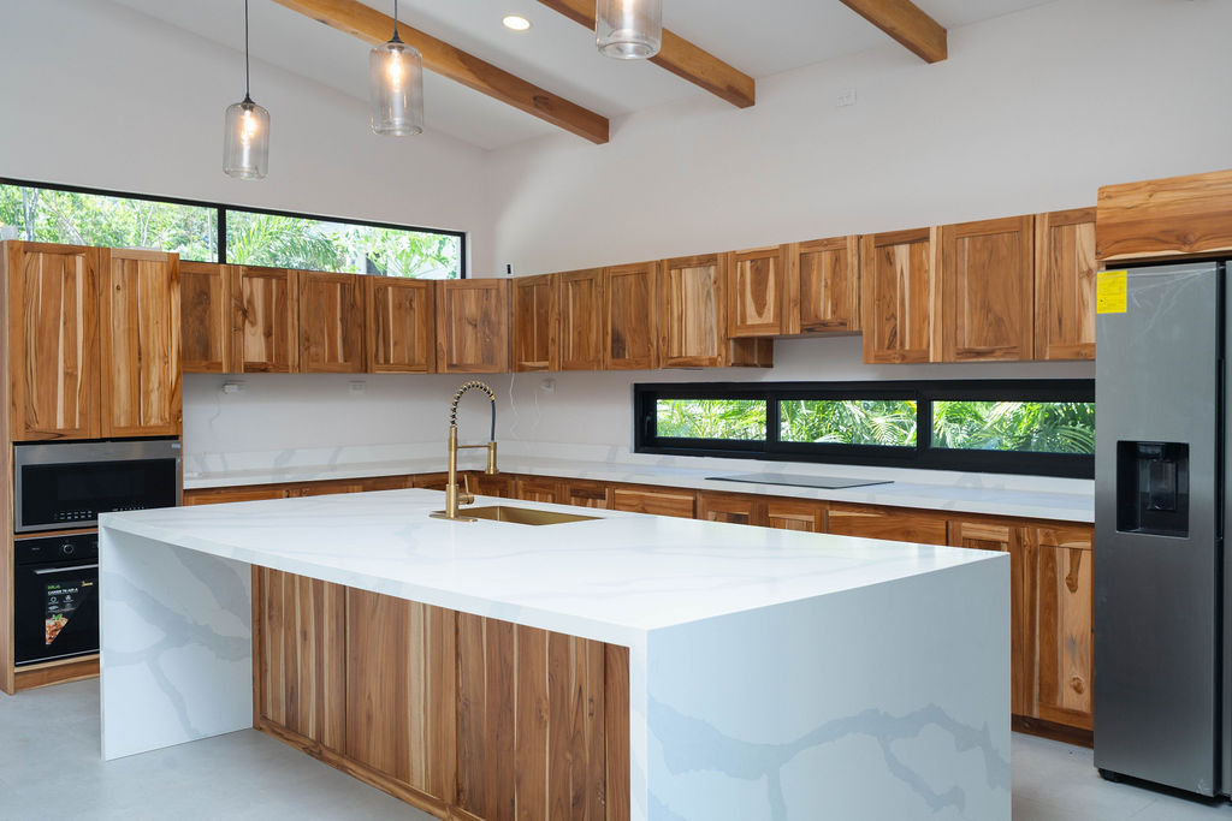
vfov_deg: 41.1
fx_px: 1095
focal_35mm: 32
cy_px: 410
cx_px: 616
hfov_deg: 58.7
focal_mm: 32
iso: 200
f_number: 7.1
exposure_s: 1/60
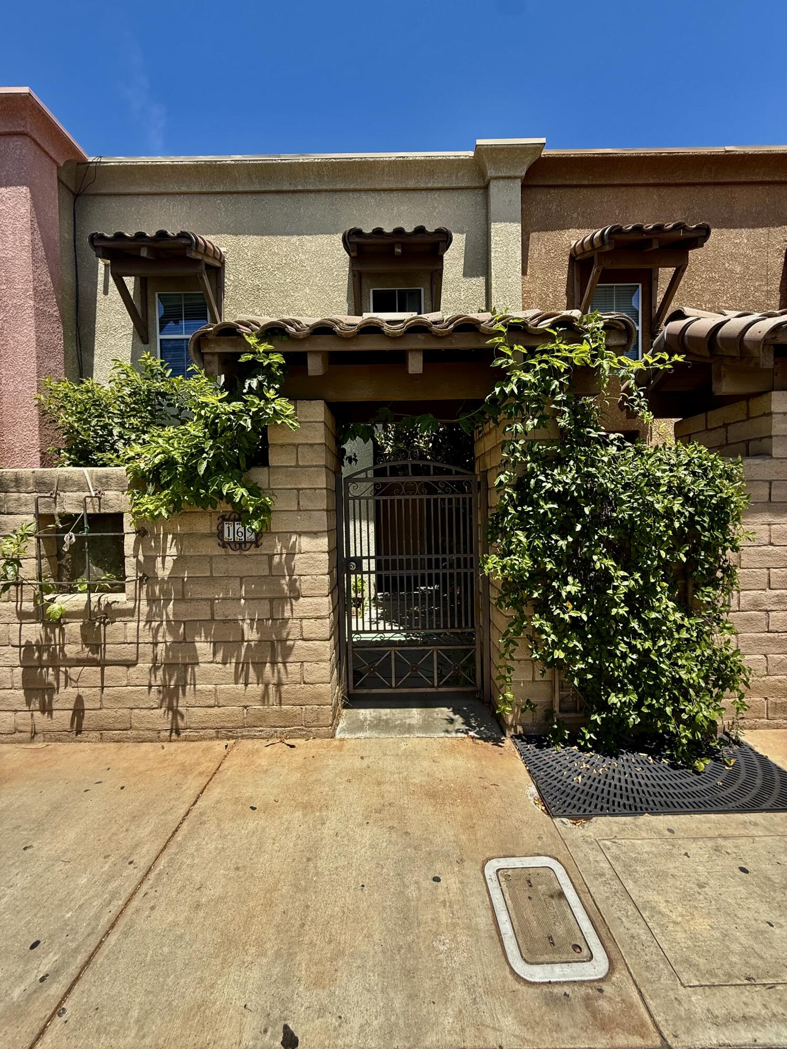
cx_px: 394
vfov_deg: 102.1
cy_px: 524
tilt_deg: -1.0
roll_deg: +0.6
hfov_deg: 85.7
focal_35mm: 14
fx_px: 424
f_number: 2.2
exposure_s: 1/1033
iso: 50
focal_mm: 2.22
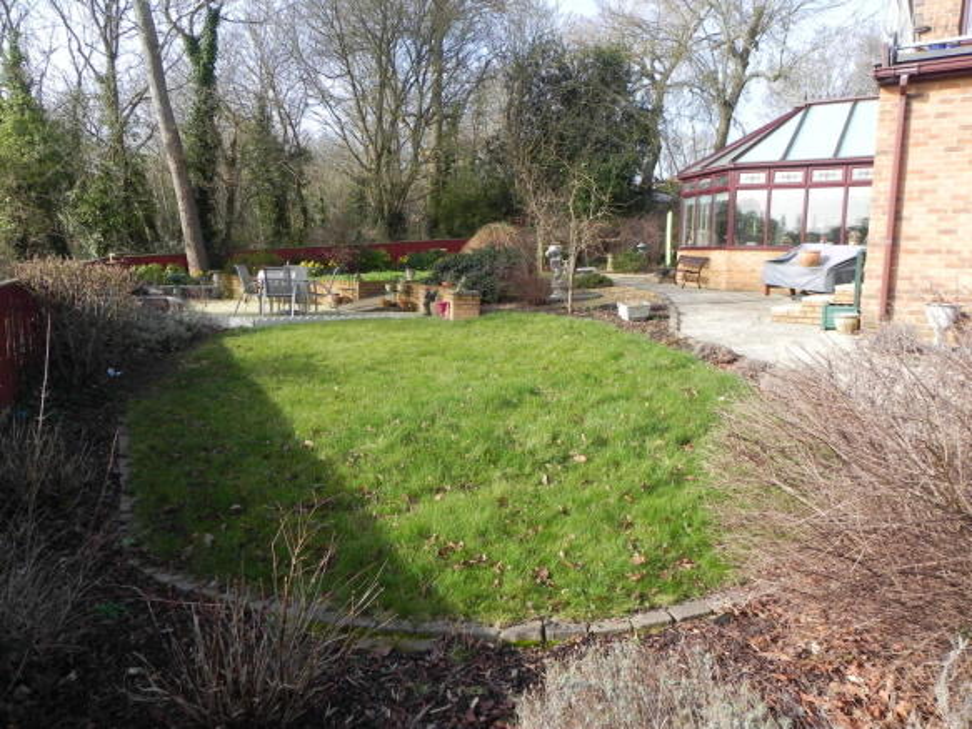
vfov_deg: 53.0
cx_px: 486
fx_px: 730
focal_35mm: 26
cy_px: 364
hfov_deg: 67.3
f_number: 5
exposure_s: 1/190
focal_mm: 4.6
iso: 160
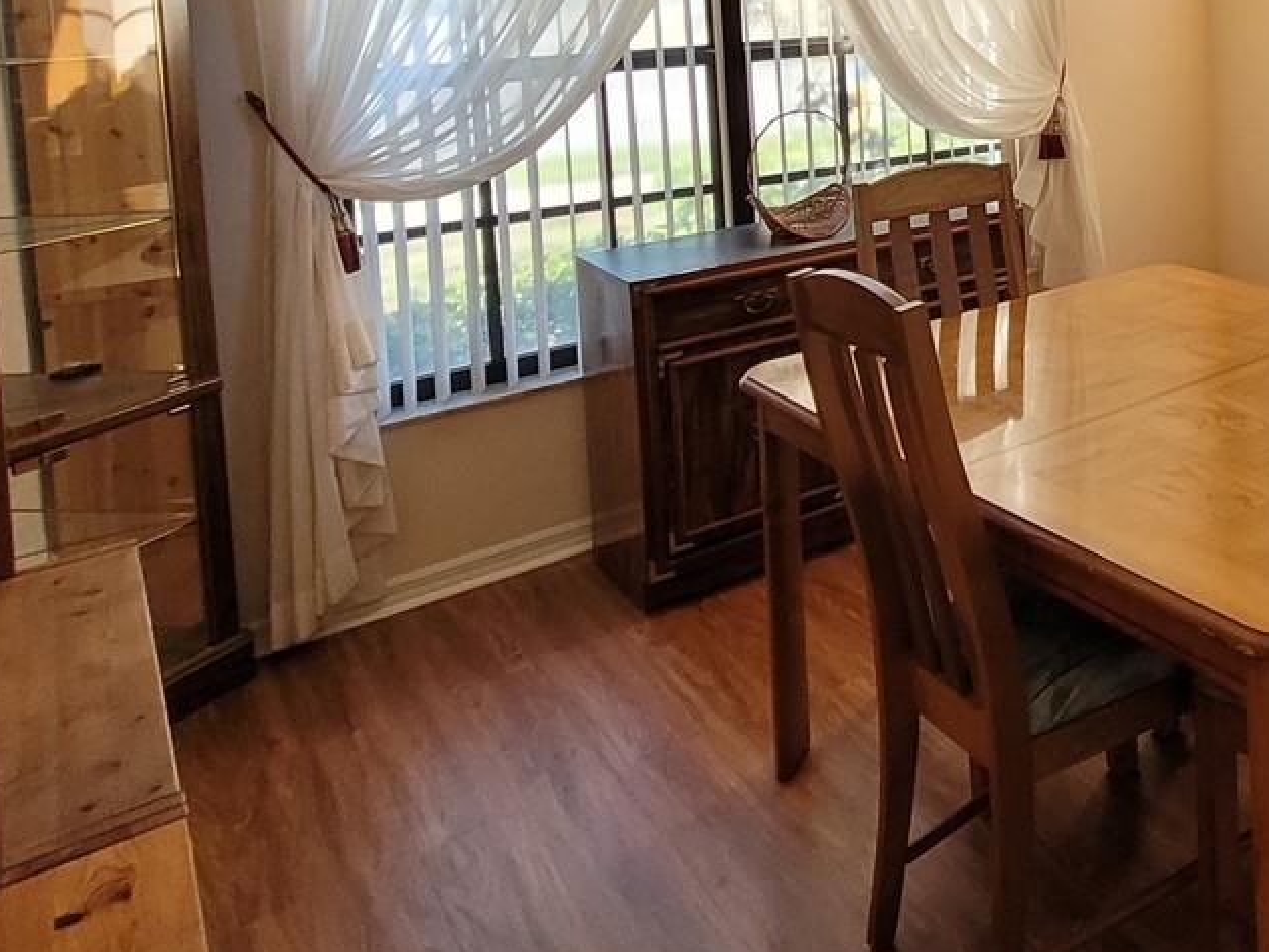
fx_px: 1210
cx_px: 1360
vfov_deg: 38.7
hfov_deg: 44.0
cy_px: 26
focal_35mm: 33
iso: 125
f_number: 2.2
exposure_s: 1/60
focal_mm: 1.74
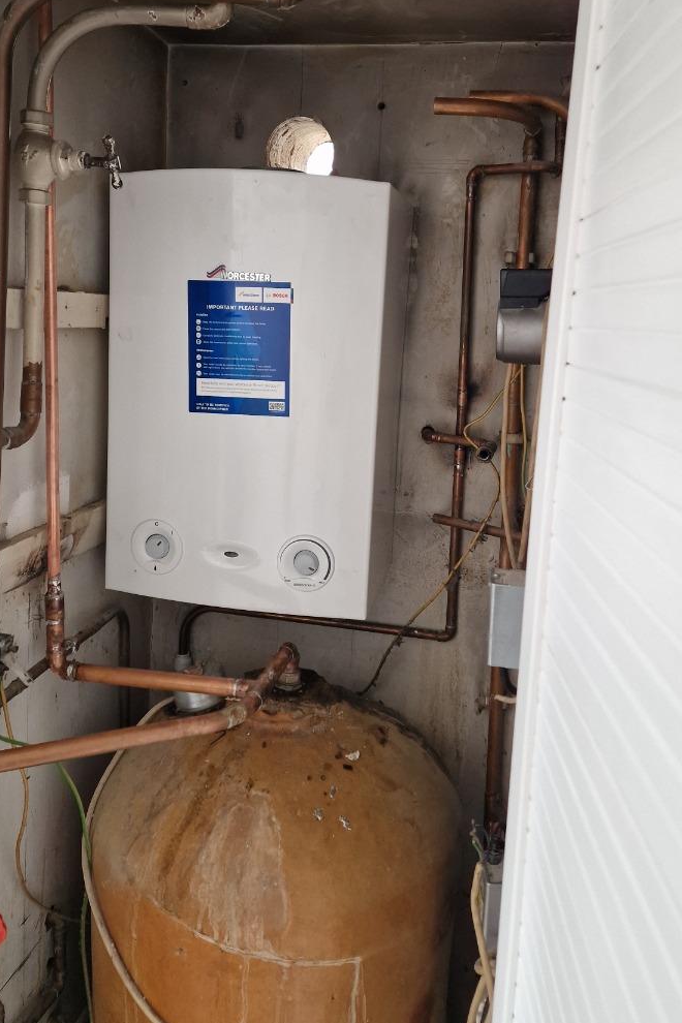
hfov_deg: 44.9
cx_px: 362
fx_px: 824
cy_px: 410
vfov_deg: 63.1
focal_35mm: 29
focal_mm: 6.4
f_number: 1.8
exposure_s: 1/100
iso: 250
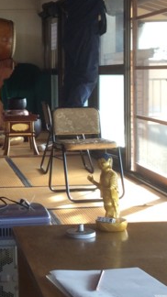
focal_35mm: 86
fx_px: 678
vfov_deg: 24.7
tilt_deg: -5.1
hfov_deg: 13.7
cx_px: -21
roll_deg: +2.0
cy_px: 111
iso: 40
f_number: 2.4
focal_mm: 3.3
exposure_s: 1/25
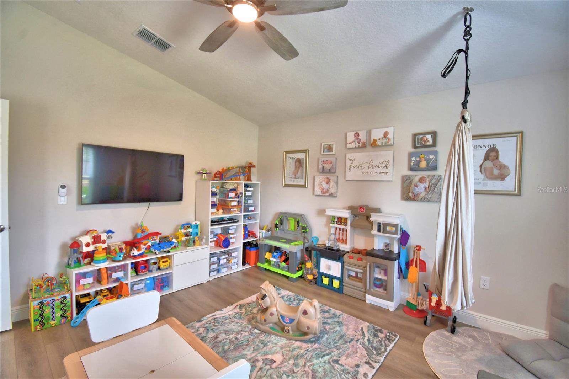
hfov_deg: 100.4
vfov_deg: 77.3
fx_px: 237
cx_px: 284
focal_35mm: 15
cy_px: 190
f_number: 4.5
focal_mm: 10
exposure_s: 1/40
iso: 400
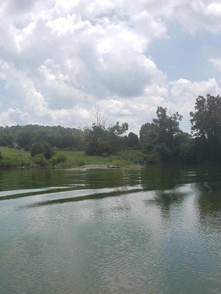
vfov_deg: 47.9
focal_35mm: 39
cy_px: 150
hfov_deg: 36.2
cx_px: 63
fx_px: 332
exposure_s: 1/1854
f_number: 2.4
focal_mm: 4.3
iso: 50
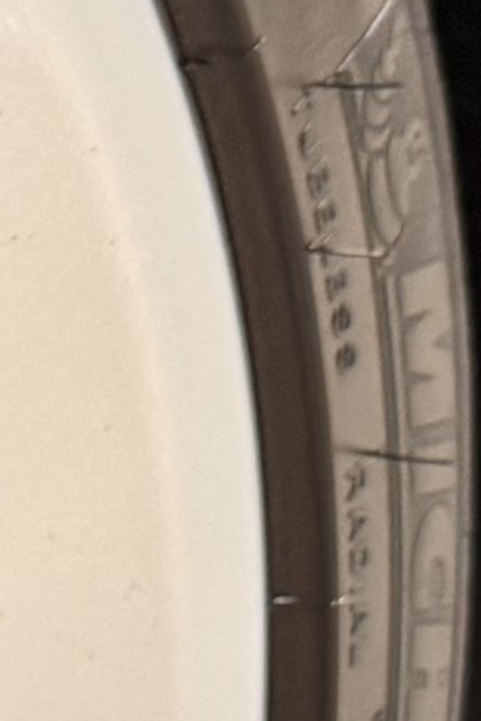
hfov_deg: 5.9
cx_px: -1036
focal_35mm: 216
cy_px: 893
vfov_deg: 9.4
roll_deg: +5.8
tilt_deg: -24.9
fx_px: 4329
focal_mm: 6.76
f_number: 1.78
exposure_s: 1/69
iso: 200
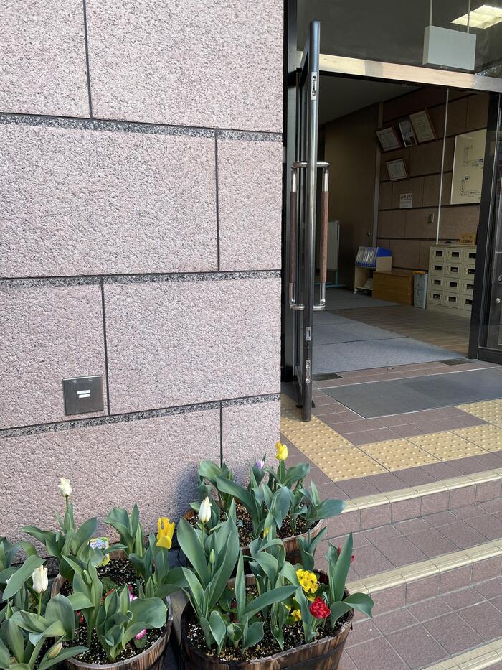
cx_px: 251
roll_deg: -0.3
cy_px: 335
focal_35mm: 26
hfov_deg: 53.1
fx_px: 503
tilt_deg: -12.1
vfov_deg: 67.3
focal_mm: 4.2
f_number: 1.6
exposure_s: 1/190
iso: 32
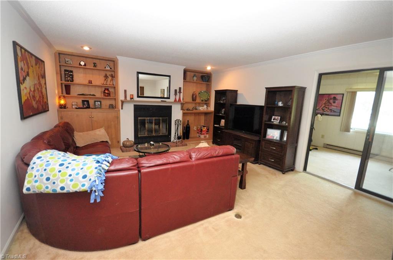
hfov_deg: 100.5
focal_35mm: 15
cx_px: 196
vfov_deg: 77.1
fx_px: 163
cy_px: 130
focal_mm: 10
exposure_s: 1/50
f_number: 4
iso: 1600
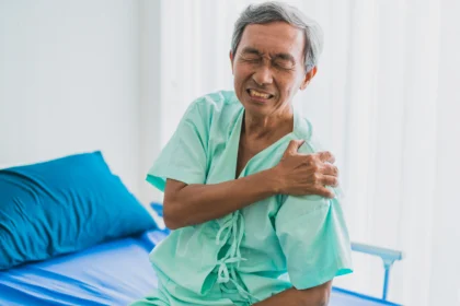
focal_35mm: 50
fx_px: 639
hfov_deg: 39.6
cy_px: 153
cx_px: 230
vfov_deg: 27.0
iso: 250
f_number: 2
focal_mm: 50
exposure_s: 1/400
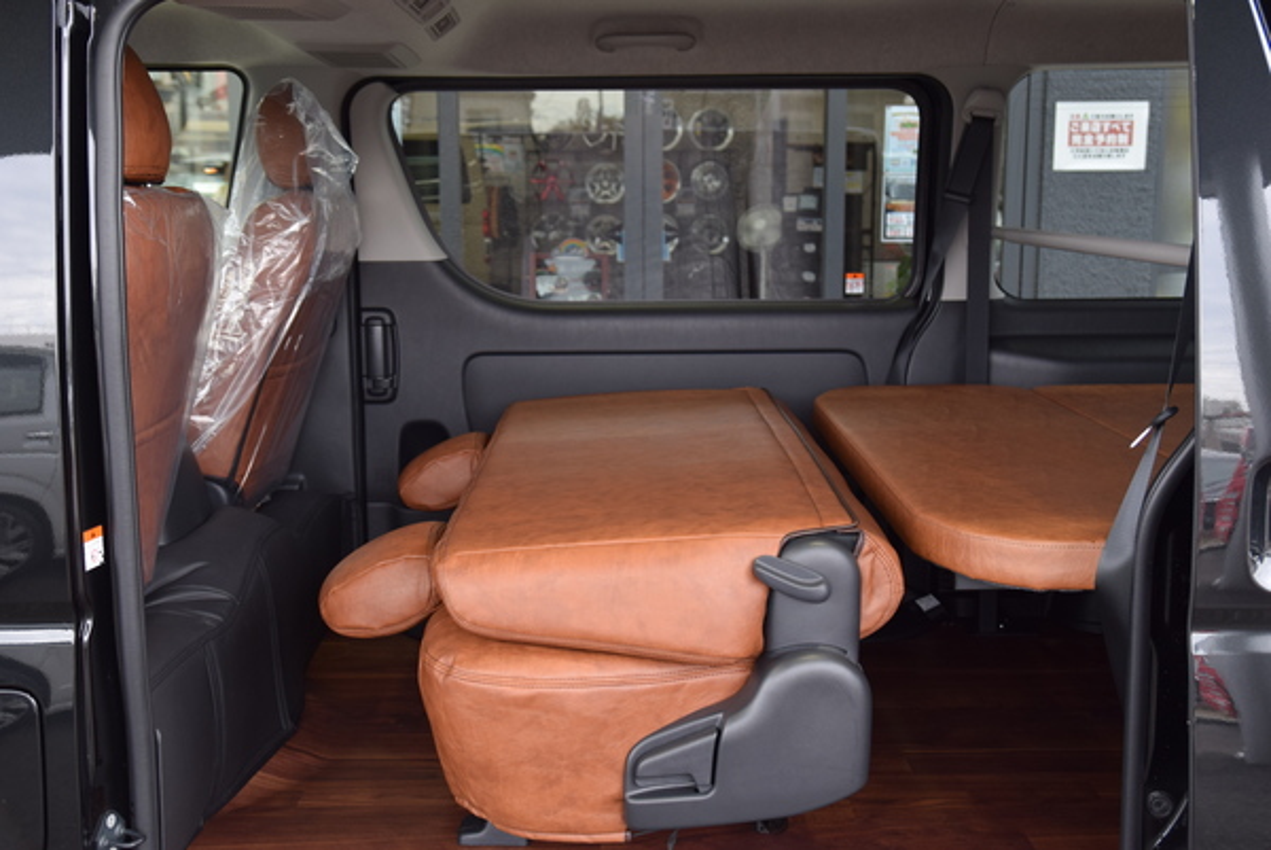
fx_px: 1431
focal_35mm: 40
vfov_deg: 33.1
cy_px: 425
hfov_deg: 47.9
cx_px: 636
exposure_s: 1/100
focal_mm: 27
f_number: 5
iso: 400
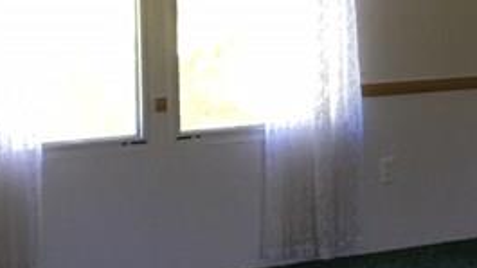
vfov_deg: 9.9
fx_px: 1543
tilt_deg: -4.5
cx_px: 709
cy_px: 14
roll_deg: -0.4
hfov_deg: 16.1
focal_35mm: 122
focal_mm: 4.15
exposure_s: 1/30
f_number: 2.2
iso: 80
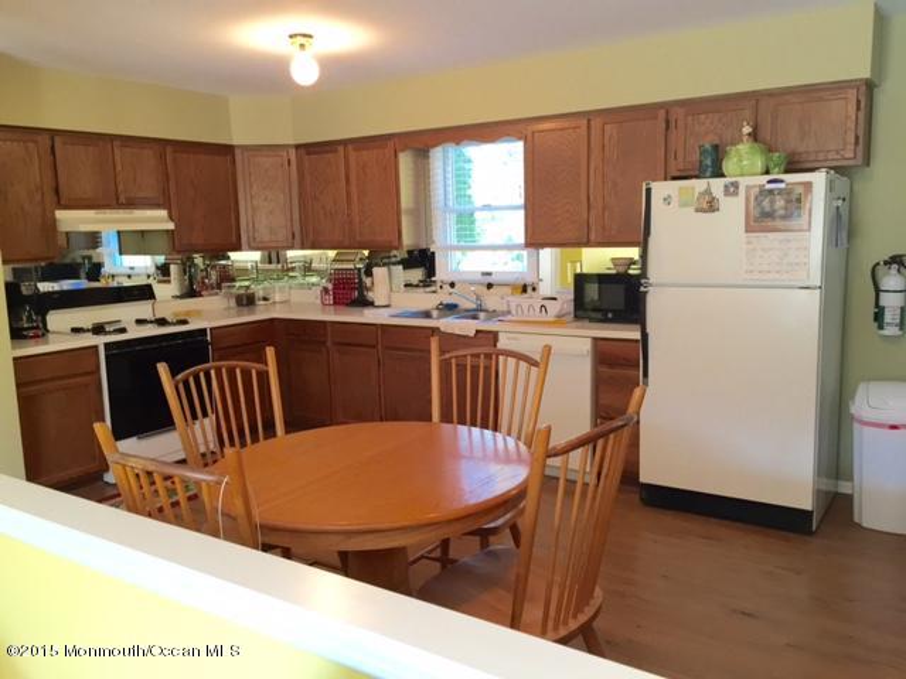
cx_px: 453
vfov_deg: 48.2
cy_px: 340
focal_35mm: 29
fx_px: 759
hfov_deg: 61.7
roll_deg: +1.8
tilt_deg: -8.9
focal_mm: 4.15
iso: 64
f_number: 2.2
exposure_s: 1/30
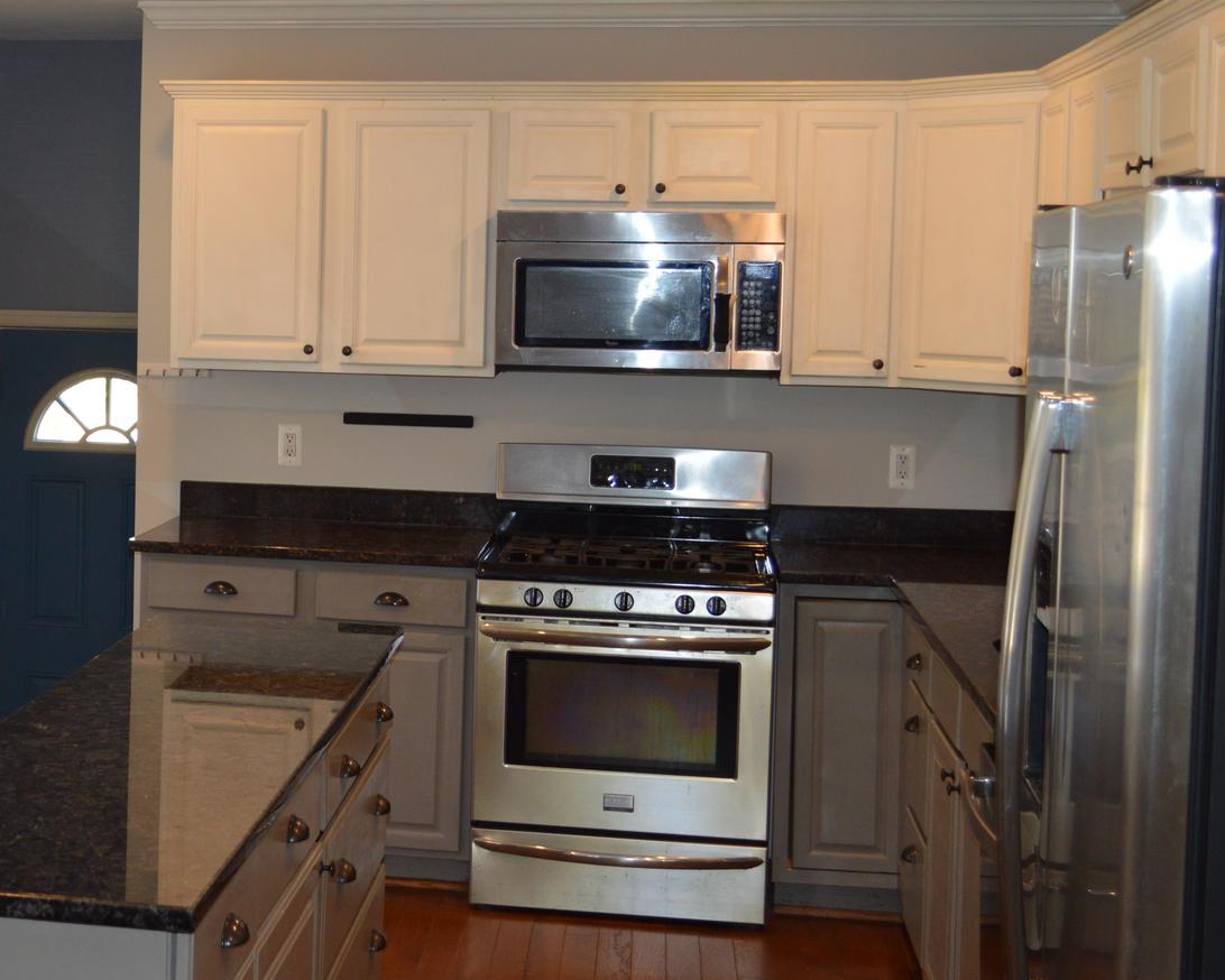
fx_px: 2103
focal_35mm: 58
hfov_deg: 31.5
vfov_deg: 26.2
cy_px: 391
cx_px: 224
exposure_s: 1/60
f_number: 4
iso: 400
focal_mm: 22
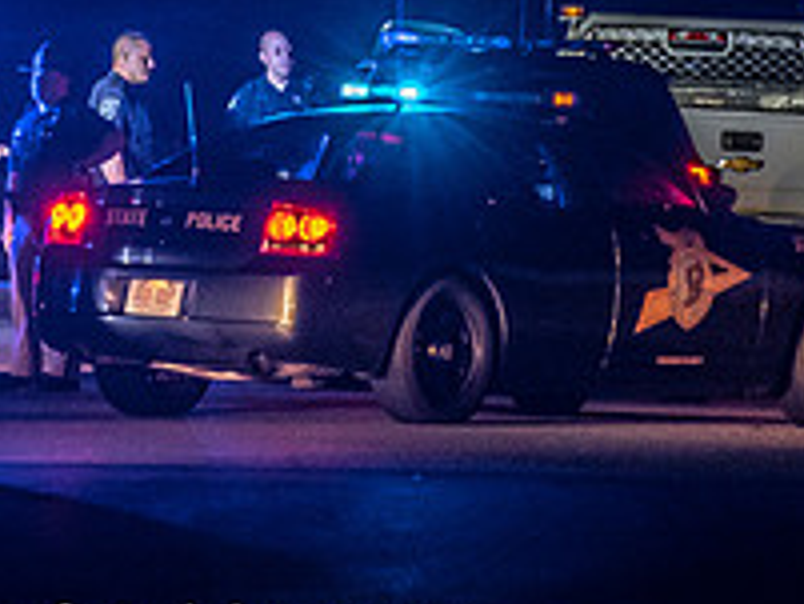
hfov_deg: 2.7
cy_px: 0
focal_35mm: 743
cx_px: 374
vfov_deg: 2.0
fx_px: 17267
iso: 2000
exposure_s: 1/60
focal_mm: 165
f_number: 5.3
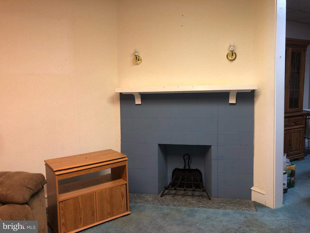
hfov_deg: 63.4
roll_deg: +0.9
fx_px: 251
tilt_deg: -3.6
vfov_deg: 49.7
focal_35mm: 28
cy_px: 116
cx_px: 155
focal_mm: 3.99
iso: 32
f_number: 1.8
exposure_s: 1/16
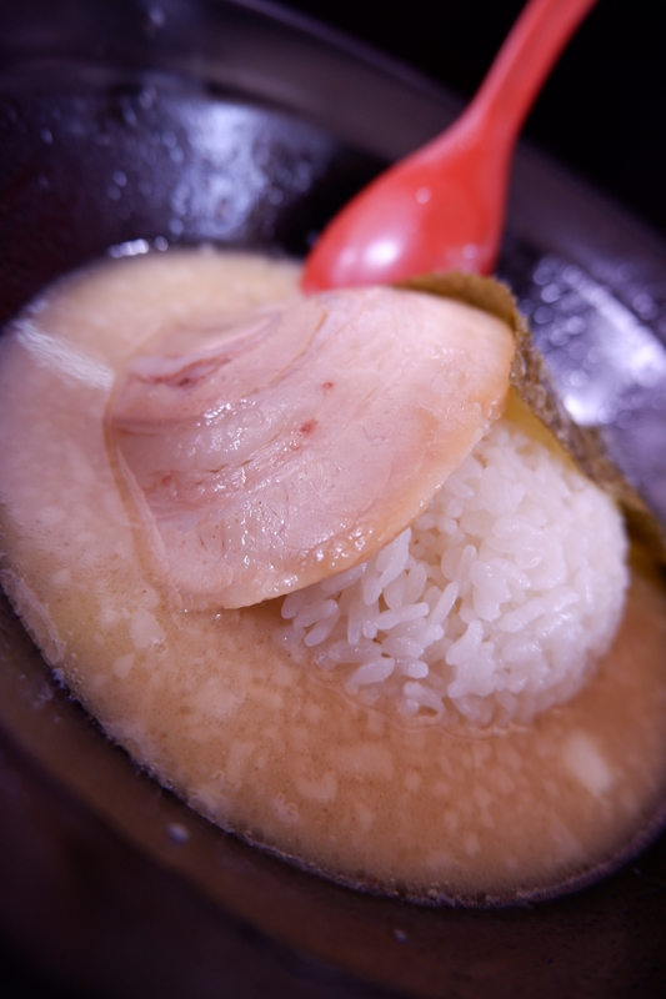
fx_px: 638
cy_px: 500
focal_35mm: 23
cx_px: 333
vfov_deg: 76.1
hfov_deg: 55.1
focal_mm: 15
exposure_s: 1/12
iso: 800
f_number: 3.5
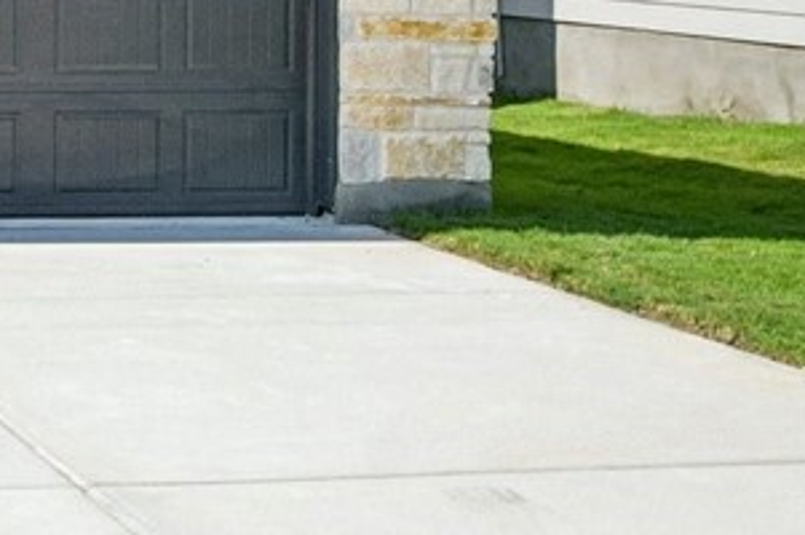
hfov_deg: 16.0
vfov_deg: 11.8
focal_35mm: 112
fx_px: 2502
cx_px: -548
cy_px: -209
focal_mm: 21
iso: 400
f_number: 8
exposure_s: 1/1000
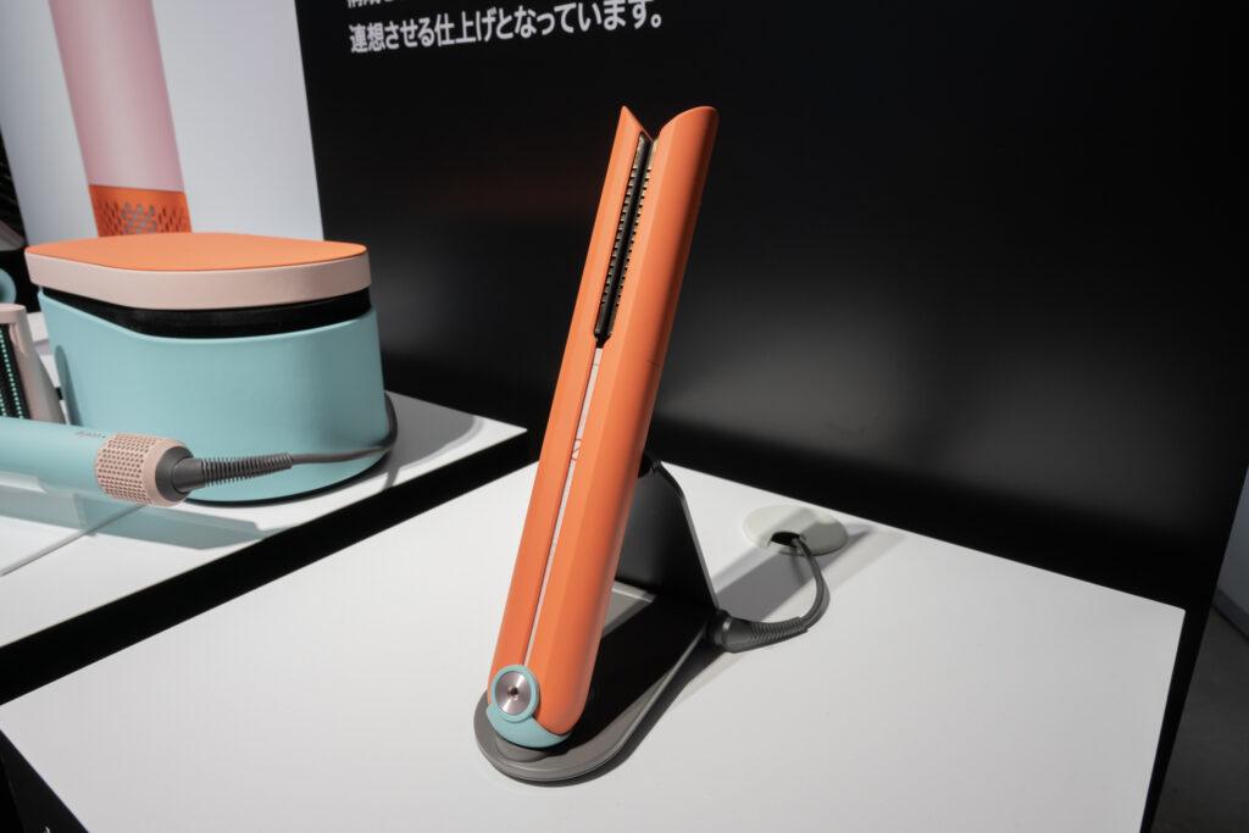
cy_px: 416
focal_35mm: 24
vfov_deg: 53.1
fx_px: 833
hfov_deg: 73.7
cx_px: 624
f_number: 13
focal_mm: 24
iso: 500
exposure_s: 1/60
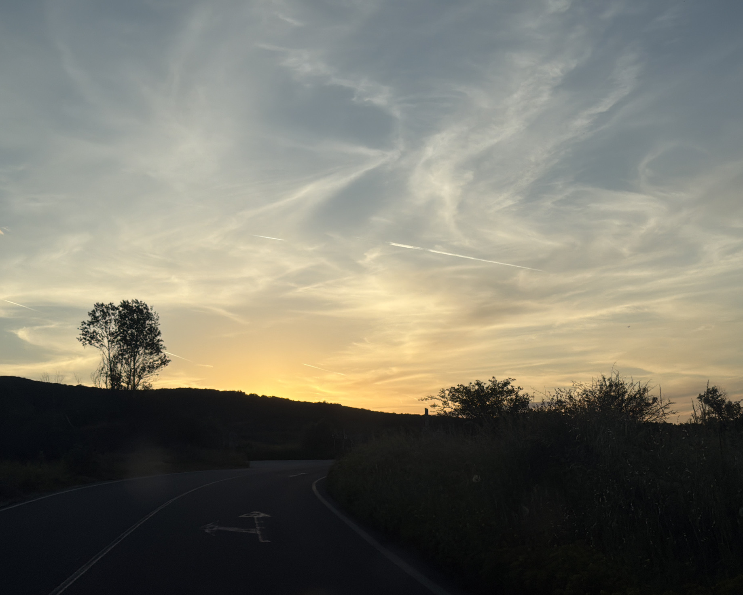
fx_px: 1122
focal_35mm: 51
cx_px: 352
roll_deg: +1.4
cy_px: 300
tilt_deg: +10.0
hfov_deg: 36.6
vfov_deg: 29.7
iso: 64
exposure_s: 1/4329
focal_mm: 6.76
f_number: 1.78
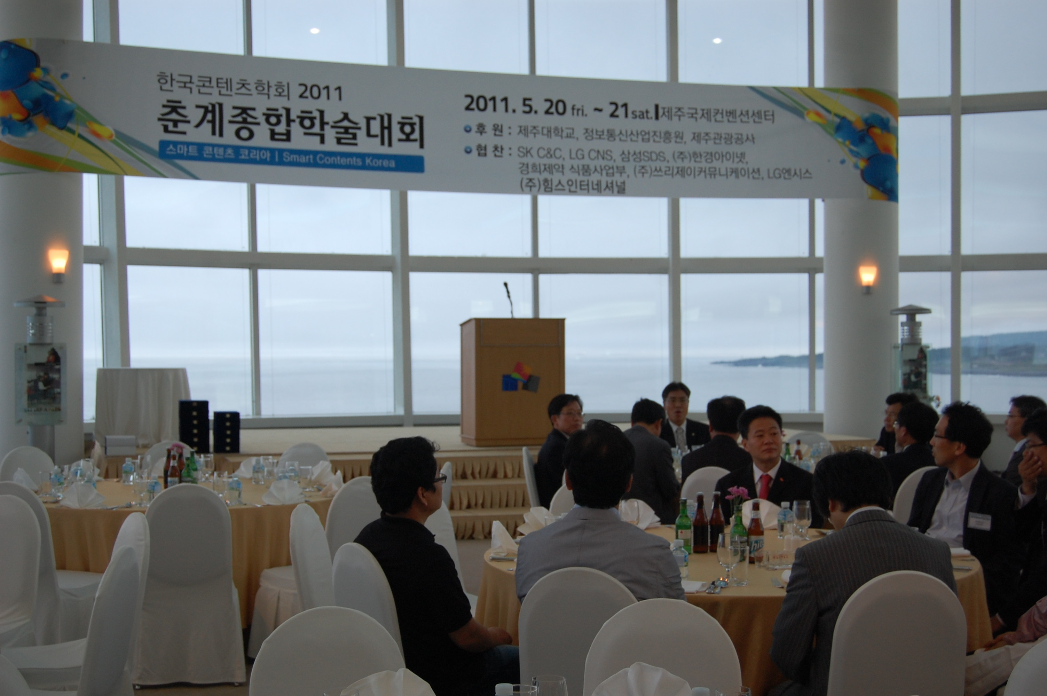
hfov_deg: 41.1
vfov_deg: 28.0
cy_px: 348
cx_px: 524
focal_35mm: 48
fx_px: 1395
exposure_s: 1/80
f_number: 4.5
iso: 400
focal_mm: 32
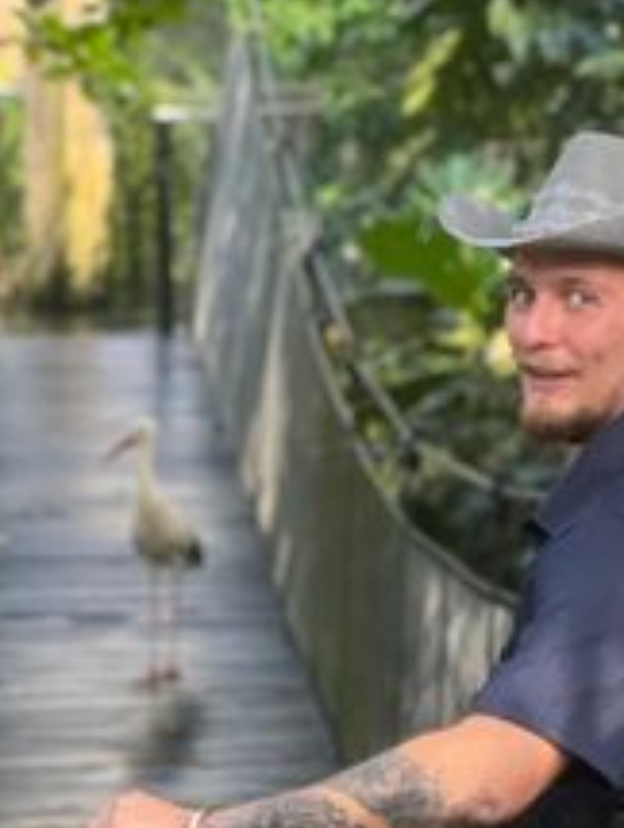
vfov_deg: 13.8
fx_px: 3427
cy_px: 462
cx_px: 532
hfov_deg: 10.4
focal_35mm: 143
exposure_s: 1/80
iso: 250
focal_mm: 9
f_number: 2.8
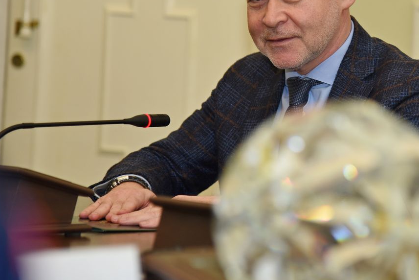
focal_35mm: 183
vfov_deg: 7.5
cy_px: 82
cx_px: 327
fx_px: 2131
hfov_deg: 11.2
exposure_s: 1/200
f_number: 4
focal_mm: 112
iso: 1000
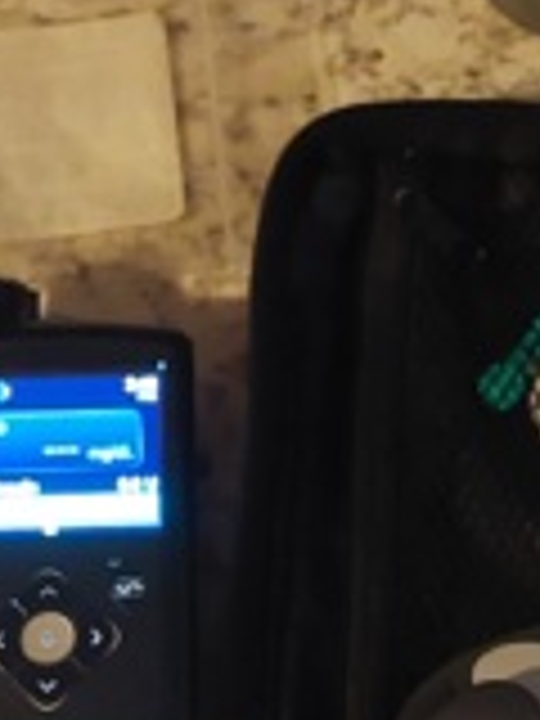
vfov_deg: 29.7
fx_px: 1352
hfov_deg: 22.5
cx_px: 338
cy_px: 450
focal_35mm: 65
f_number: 1.8
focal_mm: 5.23
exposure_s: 1/24
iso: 1000
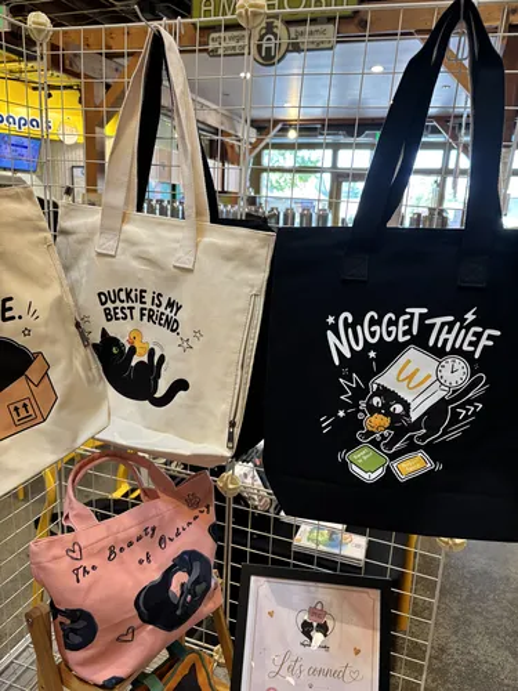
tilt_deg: -14.8
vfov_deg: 67.3
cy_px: 346
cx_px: 259
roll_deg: -3.6
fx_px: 519
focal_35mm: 26
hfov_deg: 53.1
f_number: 1.6
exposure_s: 1/60
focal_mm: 5.96
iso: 160
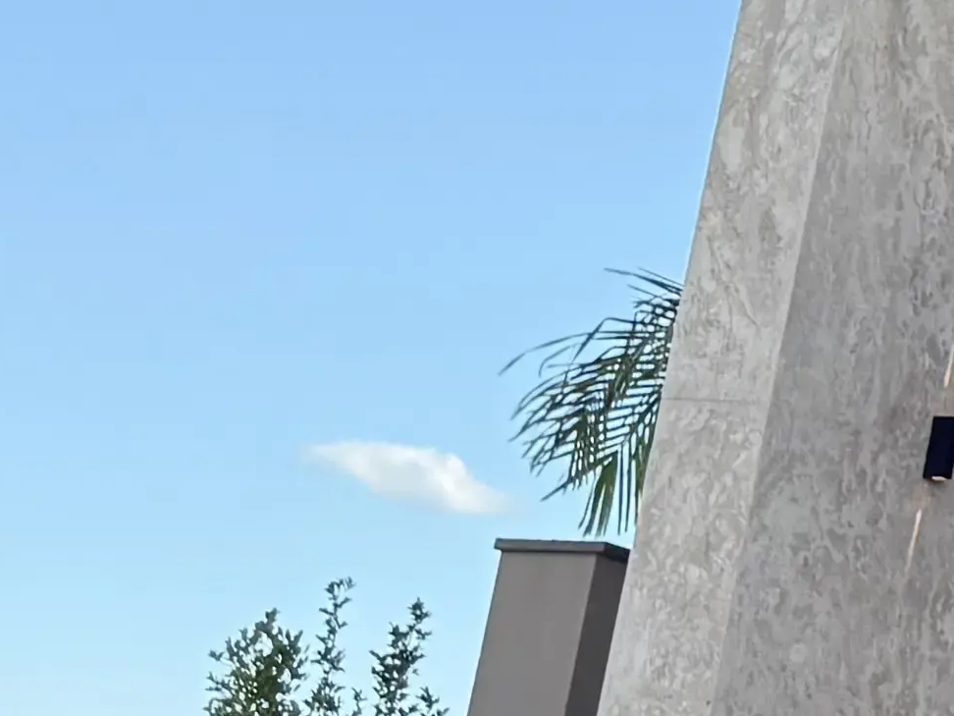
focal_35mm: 141
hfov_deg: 10.9
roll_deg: -3.0
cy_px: -112
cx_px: 2572
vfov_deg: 10.4
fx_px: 3886
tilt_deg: +17.9
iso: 100
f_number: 1.78
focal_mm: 6.76
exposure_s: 1/1314
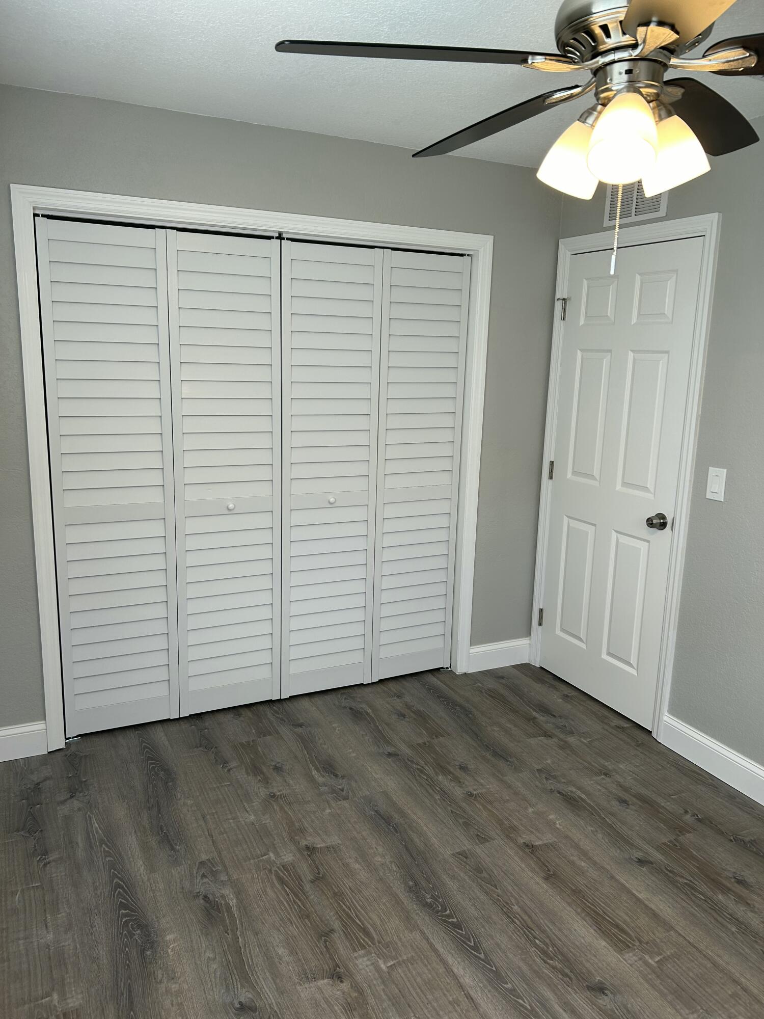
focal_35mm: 26
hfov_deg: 53.1
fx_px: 765
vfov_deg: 67.3
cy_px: 510
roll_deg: -0.6
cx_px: 382
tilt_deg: -10.8
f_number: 1.5
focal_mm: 5.7
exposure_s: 1/120
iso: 40
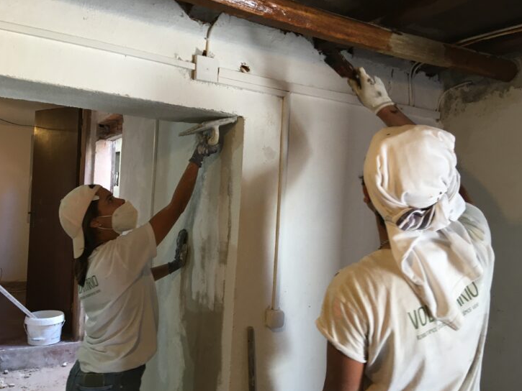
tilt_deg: -0.7
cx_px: 265
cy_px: 200
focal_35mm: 30
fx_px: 452
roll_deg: -1.7
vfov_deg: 46.8
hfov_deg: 60.0
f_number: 2.2
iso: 100
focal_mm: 4.15
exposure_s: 1/33
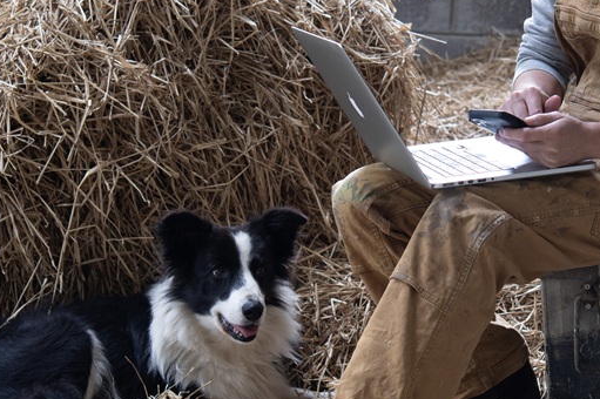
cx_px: 499
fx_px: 1982
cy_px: 117
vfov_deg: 11.5
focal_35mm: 119
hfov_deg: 17.0
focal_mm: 45
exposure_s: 1/200
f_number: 4
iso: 800
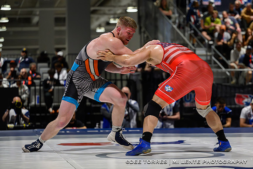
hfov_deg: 17.5
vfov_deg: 11.7
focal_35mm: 117
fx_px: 823
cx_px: 143
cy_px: 85
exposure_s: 1/800
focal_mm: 103
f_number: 2.8
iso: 5600
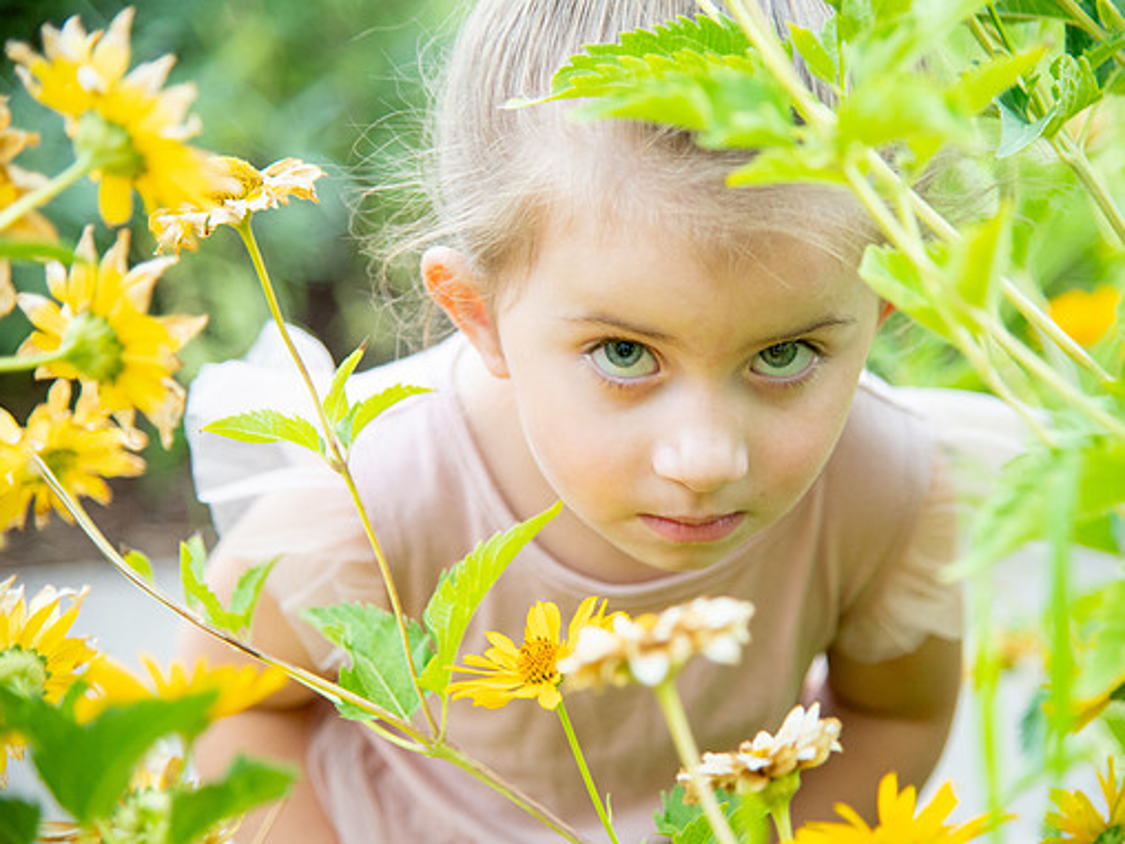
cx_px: 616
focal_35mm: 101
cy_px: 423
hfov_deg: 19.4
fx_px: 3282
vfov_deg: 14.6
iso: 2000
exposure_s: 1/100
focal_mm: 92
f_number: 4
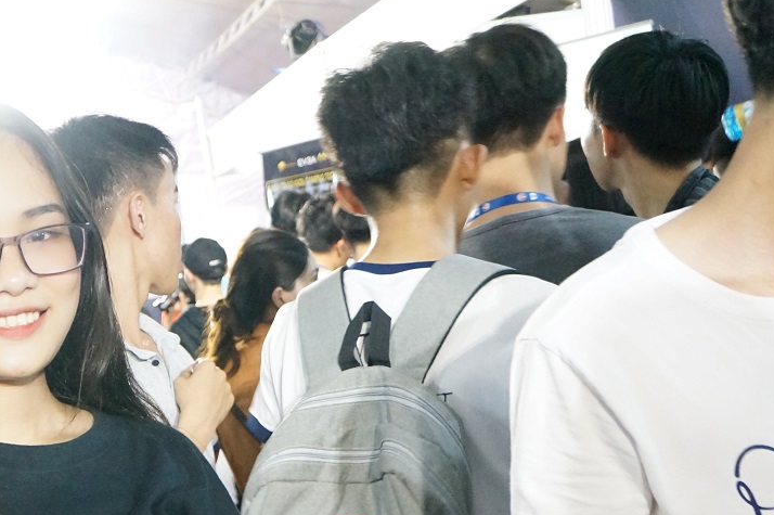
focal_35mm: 65
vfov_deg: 20.5
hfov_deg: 29.3
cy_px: 449
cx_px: 35
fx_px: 1397
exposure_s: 1/40
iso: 3200
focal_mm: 21
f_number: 4
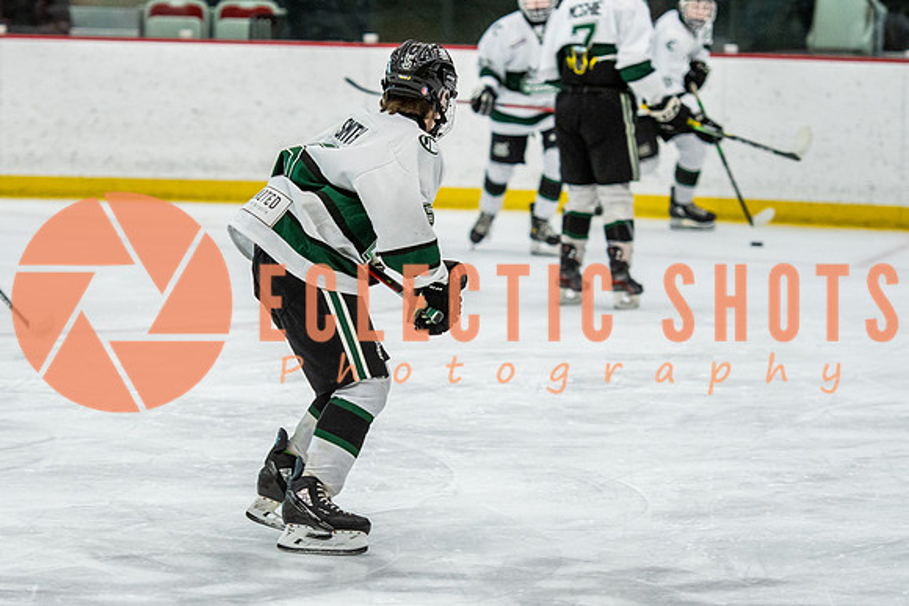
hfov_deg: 9.5
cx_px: 346
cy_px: 263
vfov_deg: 6.3
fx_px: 5487
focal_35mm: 217
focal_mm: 116
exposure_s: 1/640
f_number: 2.8
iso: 1250
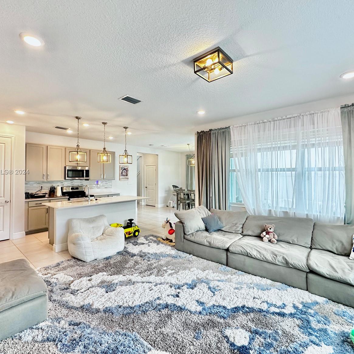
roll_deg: -0.1
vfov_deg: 83.9
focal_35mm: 17
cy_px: 172
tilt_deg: +1.1
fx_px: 197
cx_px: 175
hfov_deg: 84.0
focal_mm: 2.22
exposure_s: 1/120
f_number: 2.2
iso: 250
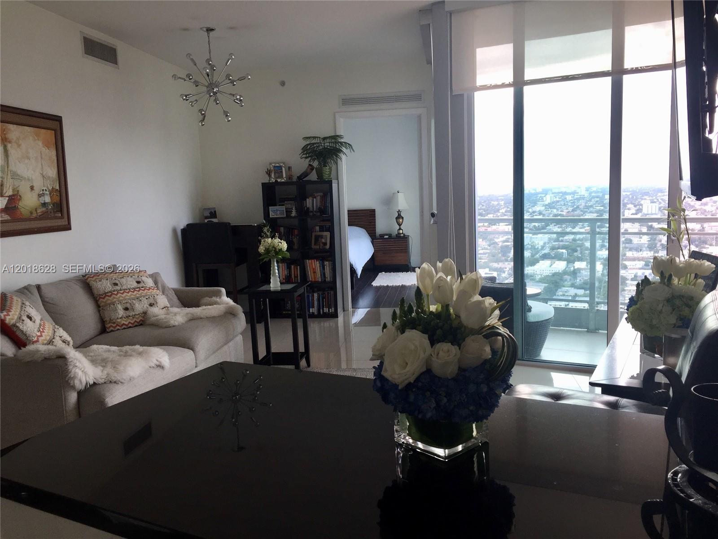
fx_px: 602
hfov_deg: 61.7
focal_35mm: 29
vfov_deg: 48.2
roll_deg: +1.9
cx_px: 359
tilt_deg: -8.2
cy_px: 270
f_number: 2.2
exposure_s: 1/60
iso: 32
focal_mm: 4.15
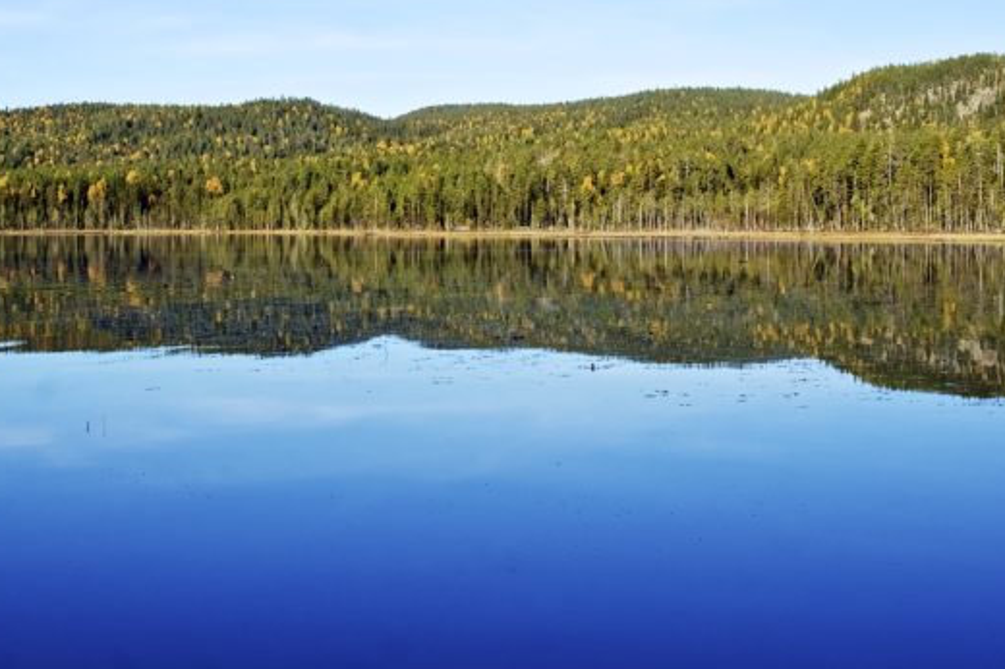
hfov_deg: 33.3
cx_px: 593
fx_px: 1674
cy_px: 209
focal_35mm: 60
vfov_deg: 22.5
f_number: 10
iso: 400
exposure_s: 1/400
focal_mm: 26
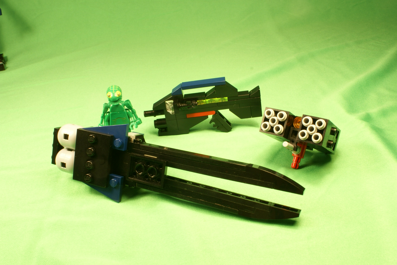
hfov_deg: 49.6
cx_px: 198
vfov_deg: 34.2
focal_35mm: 39
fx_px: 430
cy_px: 132
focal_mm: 26
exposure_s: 1.3
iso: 100
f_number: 22
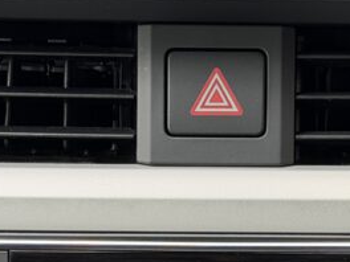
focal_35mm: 186
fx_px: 1881
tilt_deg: -27.9
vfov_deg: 7.7
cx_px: 216
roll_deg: -0.2
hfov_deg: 10.6
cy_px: 480
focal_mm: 6.76
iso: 200
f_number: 1.78
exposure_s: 1/164
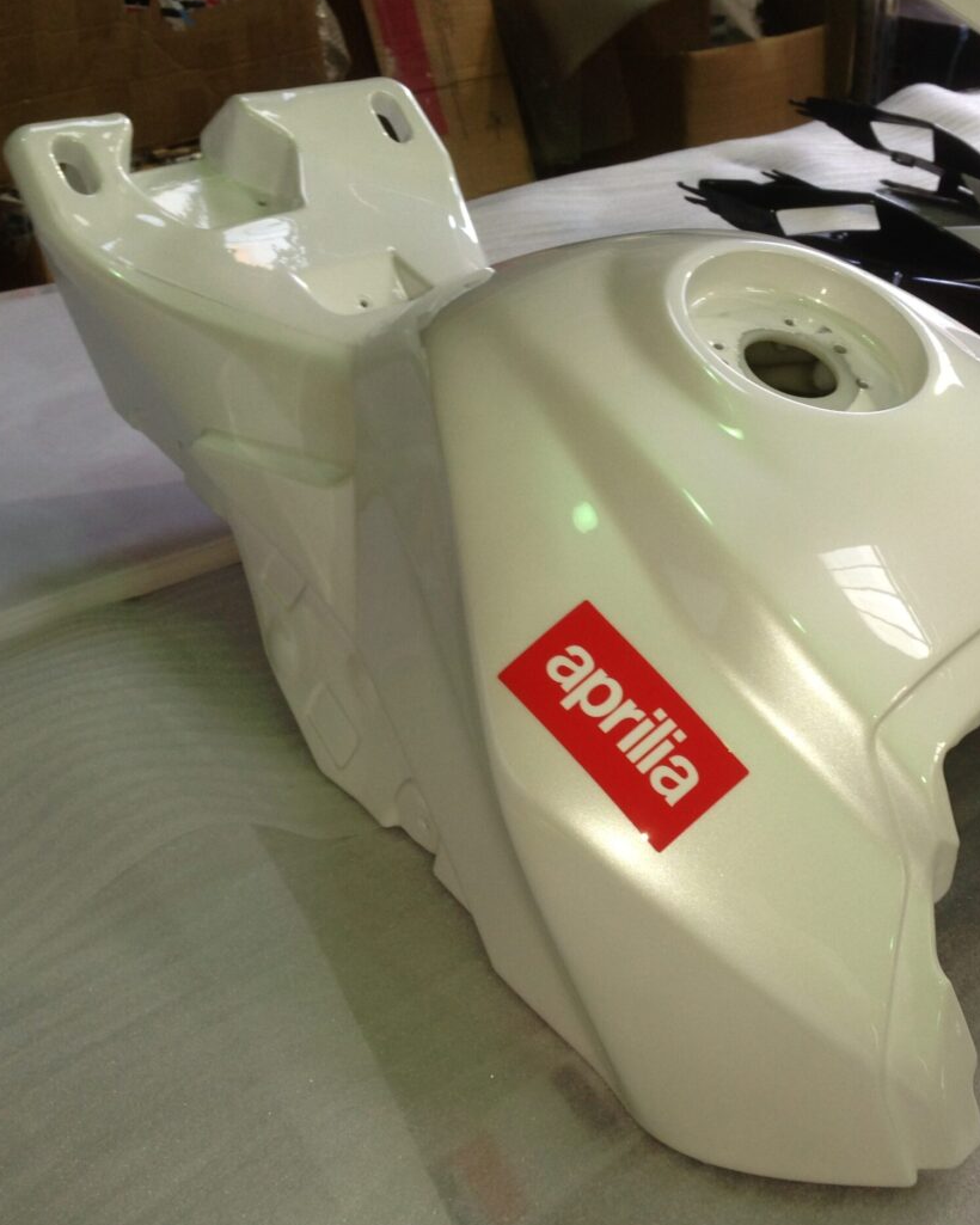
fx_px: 1595
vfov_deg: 42.0
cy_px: 608
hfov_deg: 33.6
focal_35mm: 44
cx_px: 712
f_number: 2.4
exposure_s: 1/41
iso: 50
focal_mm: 4.13
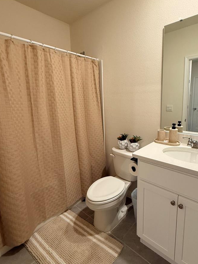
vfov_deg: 84.5
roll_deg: +0.6
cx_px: 112
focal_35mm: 19
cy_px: 123
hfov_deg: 68.4
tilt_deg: -9.9
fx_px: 145
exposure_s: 1/60
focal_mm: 2.22
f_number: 2.2
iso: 250
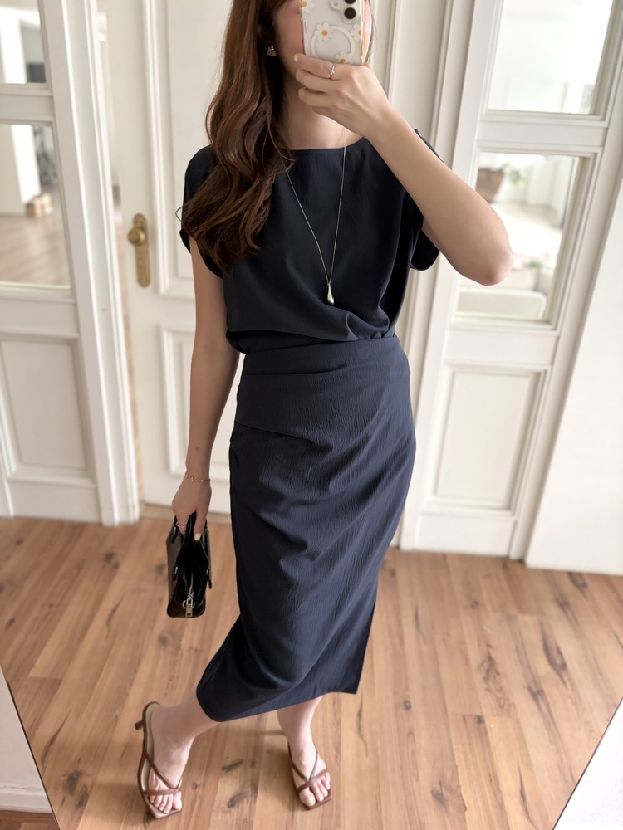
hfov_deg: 53.1
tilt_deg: -38.9
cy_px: 415
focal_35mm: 26
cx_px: 312
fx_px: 624
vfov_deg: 67.3
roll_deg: -3.2
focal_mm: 5.96
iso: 320
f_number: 1.6
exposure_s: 1/60
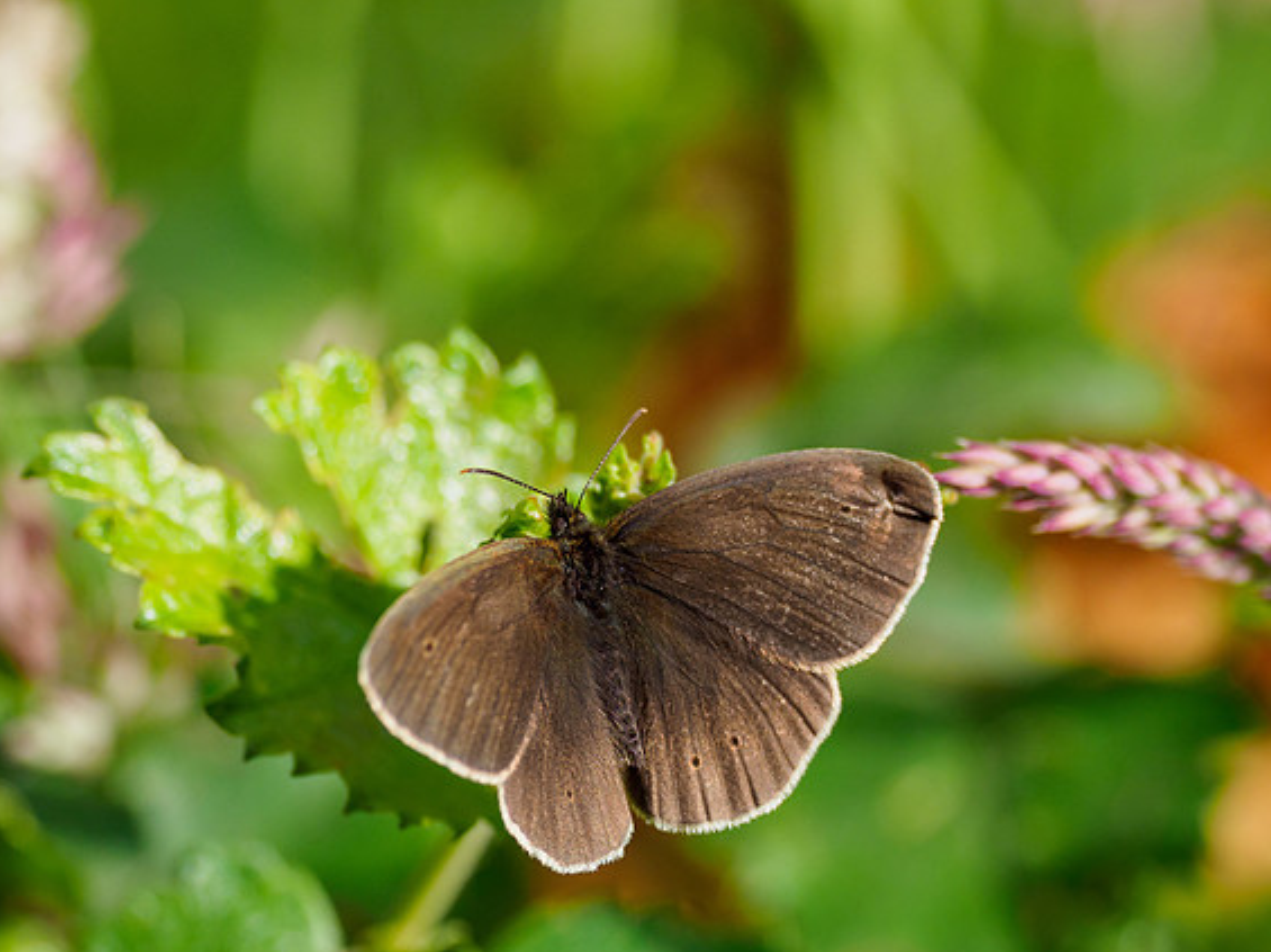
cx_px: 582
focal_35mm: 788
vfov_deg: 1.9
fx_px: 28915
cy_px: 620
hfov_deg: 2.5
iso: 400
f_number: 4
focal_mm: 300
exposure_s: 1/1250
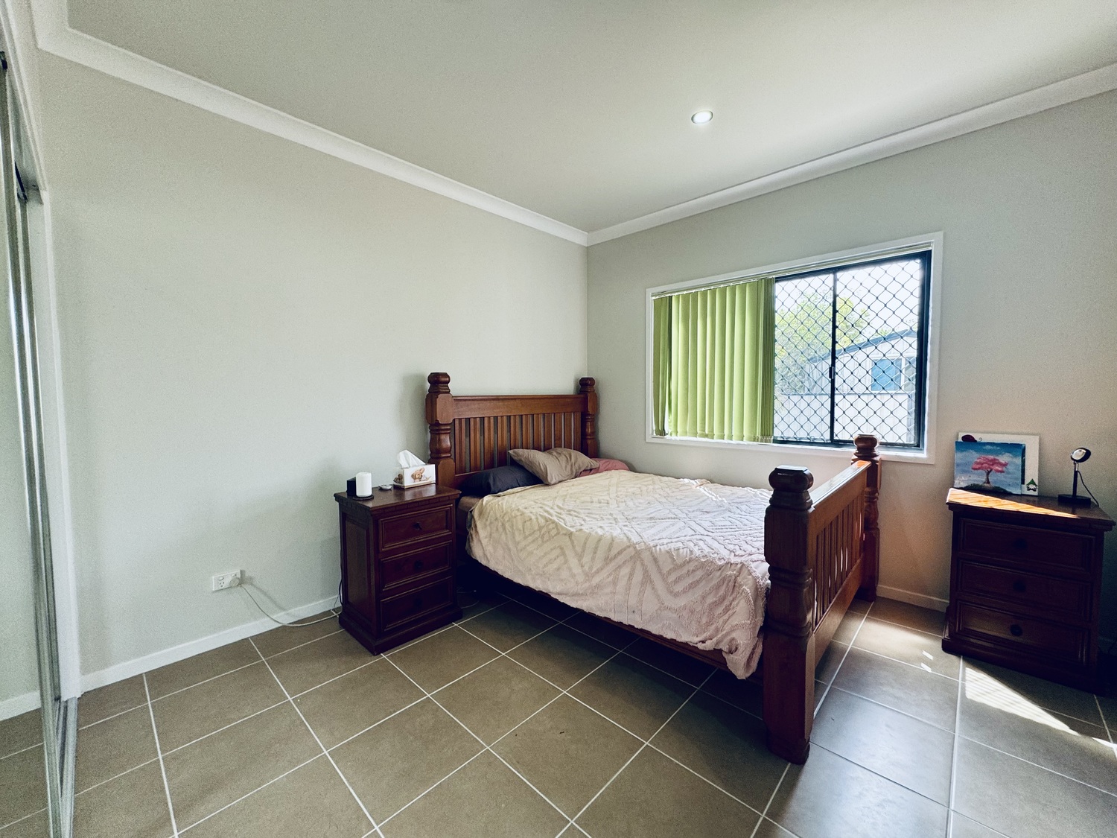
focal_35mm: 14
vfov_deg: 85.7
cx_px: 558
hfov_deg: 102.1
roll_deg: +0.7
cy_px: 419
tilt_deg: -2.9
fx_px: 452
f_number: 2.2
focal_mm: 2.22
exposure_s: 1/100
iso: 100
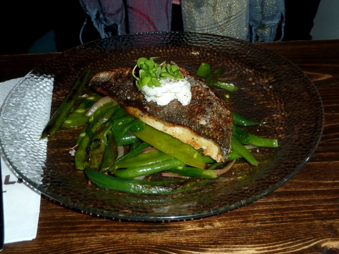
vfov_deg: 30.3
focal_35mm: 48
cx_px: 170
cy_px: 127
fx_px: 470
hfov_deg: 39.7
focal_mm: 7.9
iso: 200
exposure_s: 1/30
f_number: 3.8
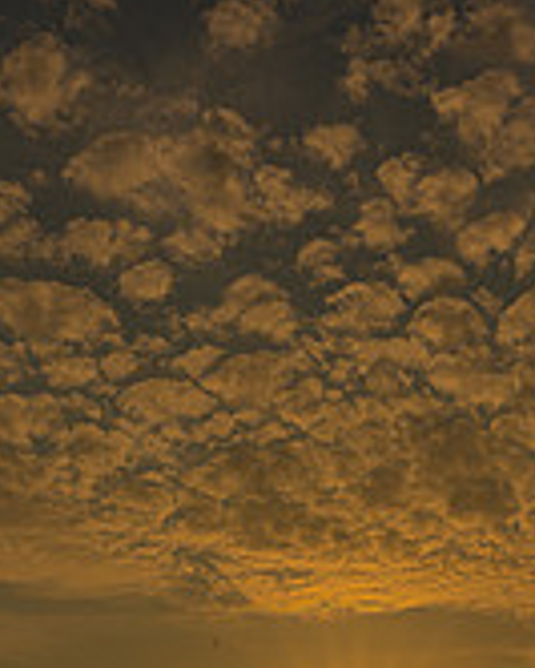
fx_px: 1760
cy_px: 857
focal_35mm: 89
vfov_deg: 19.8
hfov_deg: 17.2
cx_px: 366
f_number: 22
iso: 100
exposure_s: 1/250
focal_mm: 35
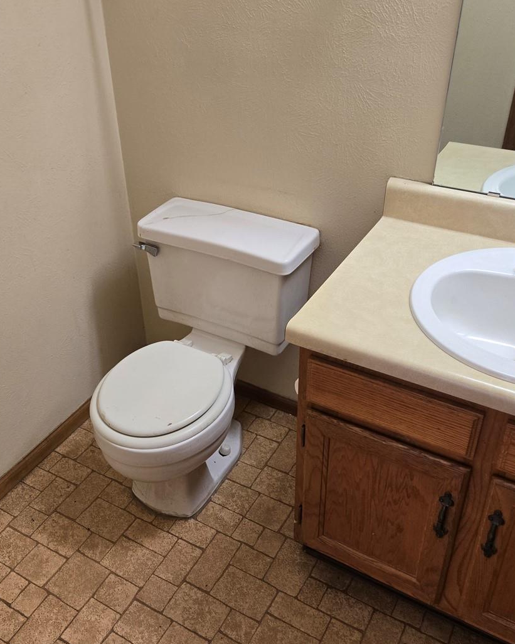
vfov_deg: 51.5
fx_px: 667
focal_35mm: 35
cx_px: 222
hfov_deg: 42.1
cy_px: 304
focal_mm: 5.4
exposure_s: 1/120
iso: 160
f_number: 1.8
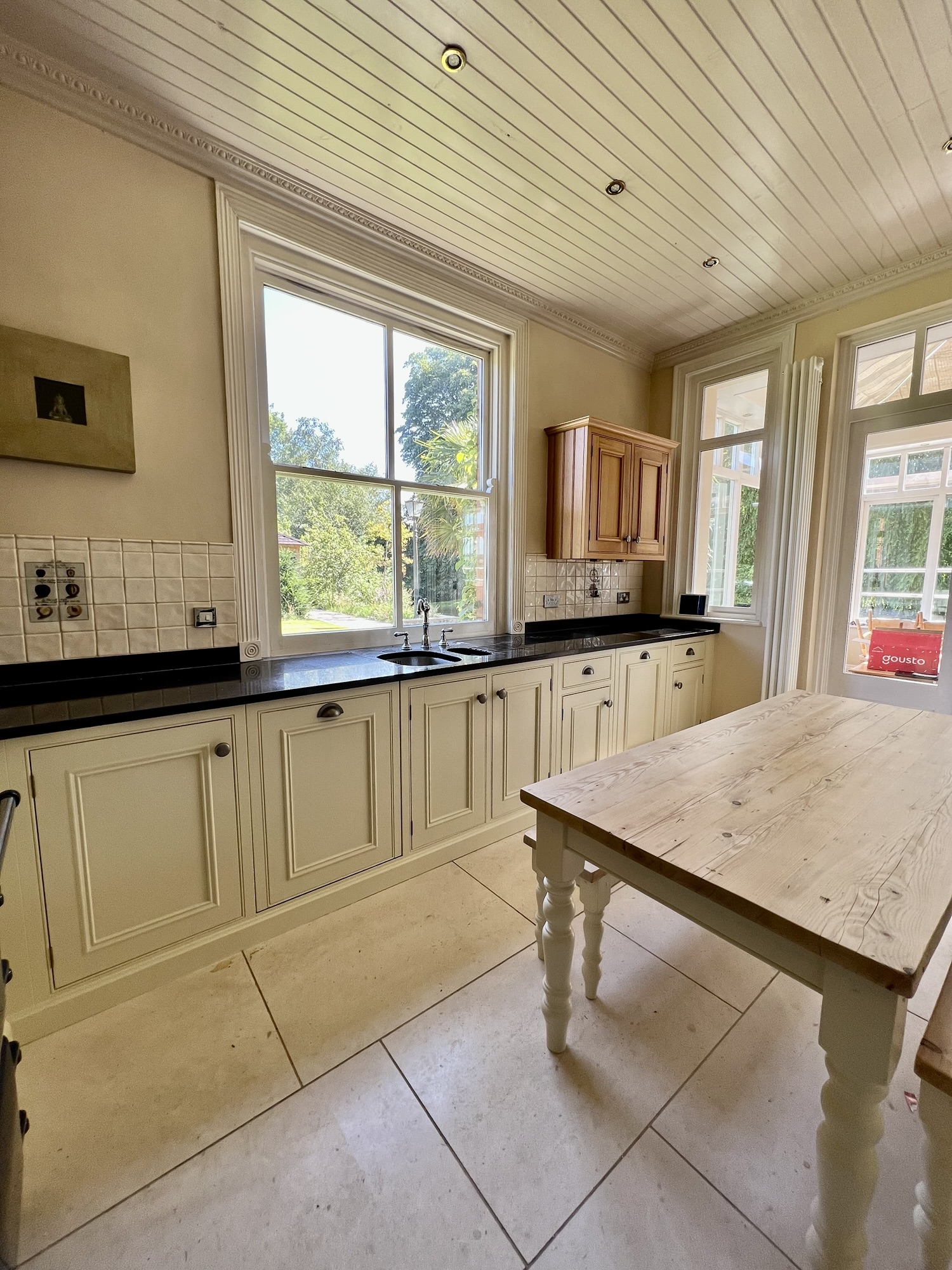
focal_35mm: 13
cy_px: 635
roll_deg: -0.3
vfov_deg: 106.2
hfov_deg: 89.9
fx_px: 477
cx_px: 476
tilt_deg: -6.0
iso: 50
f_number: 1.8
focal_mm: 1.57
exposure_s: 1/99
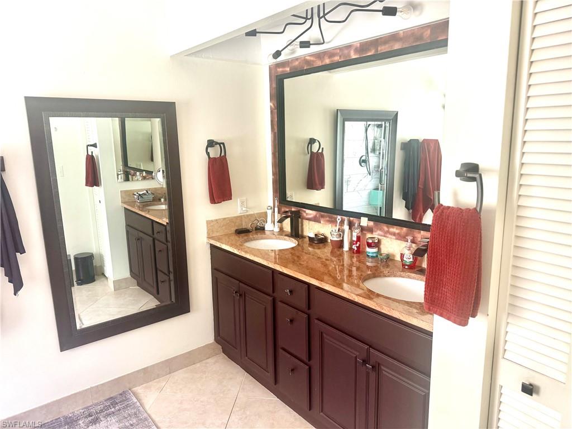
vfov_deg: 56.8
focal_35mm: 24
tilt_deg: -11.0
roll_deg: +1.6
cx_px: 286
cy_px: 214
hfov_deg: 71.6
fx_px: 397
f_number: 1.78
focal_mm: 6.76
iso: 200
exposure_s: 1/69
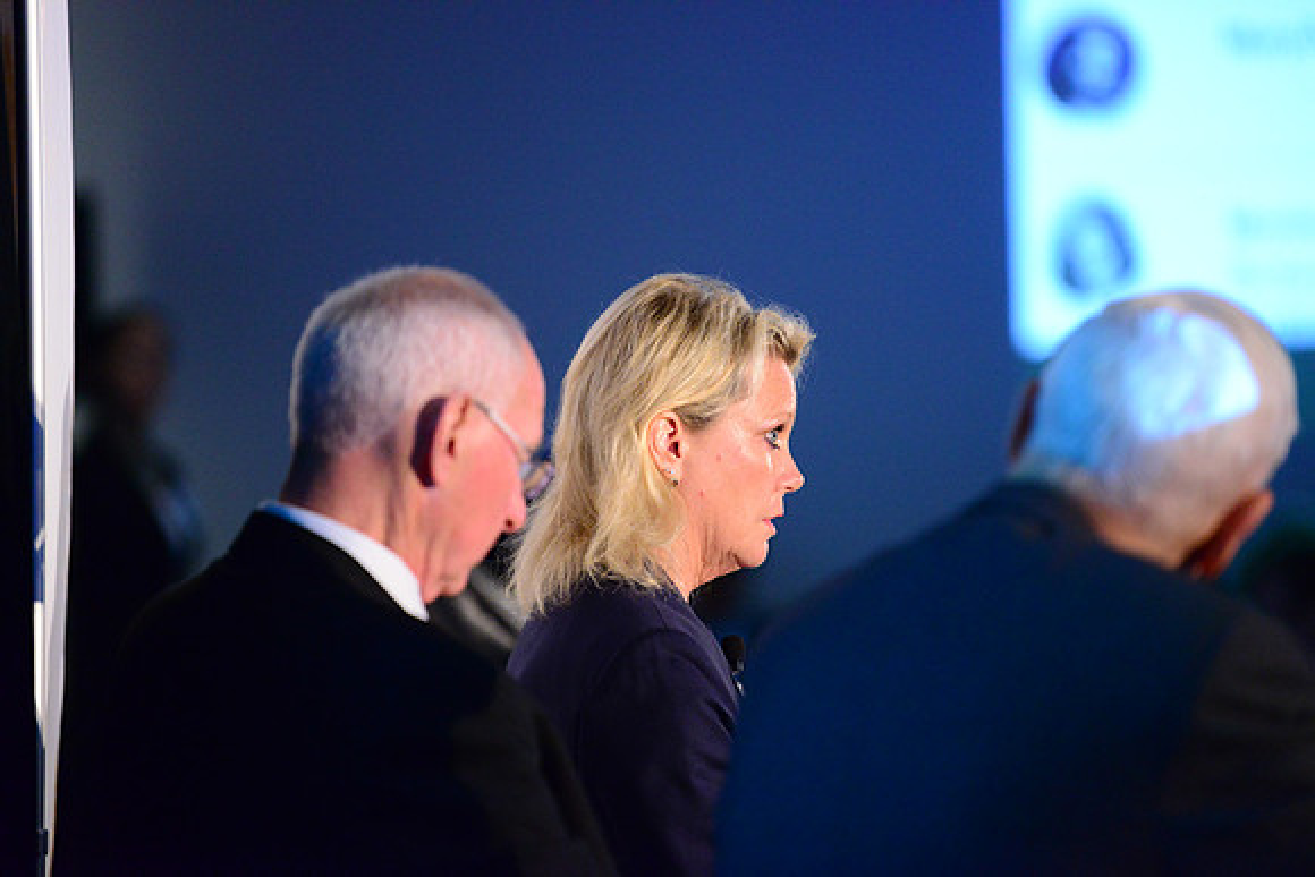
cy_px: 438
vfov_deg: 6.9
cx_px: 658
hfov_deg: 10.3
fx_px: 7307
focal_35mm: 200
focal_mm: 200
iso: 6400
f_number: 2.8
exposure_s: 1/320
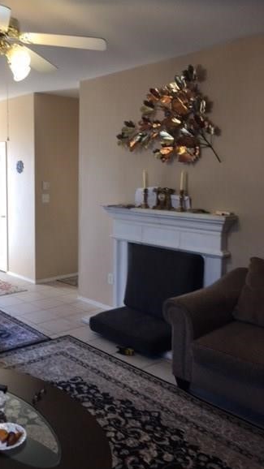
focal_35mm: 35
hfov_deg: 33.1
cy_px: 220
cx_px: 70
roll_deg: +0.9
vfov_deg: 56.6
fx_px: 436
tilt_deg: -6.0
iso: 25
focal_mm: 4.15
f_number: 2.2
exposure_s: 1/40
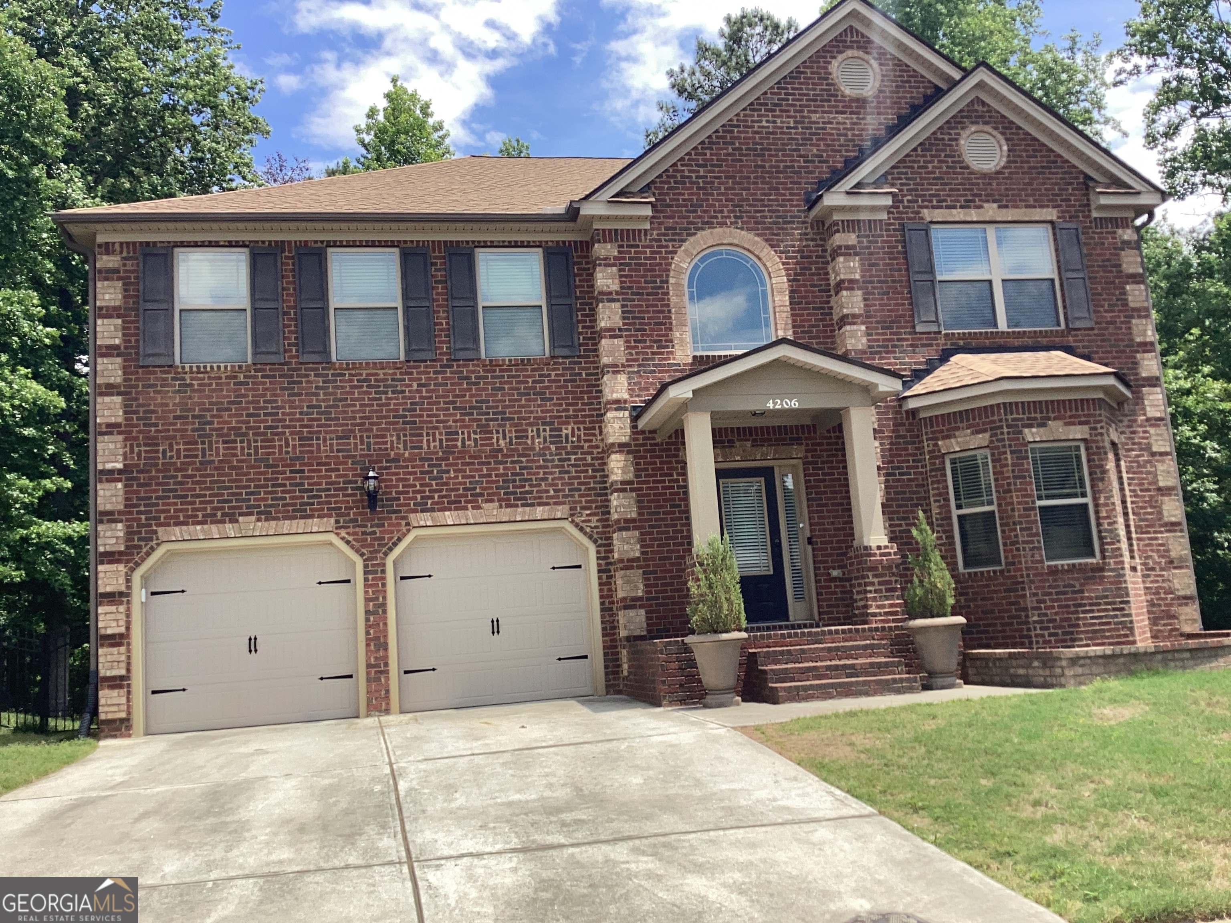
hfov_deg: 58.4
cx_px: 616
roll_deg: +4.0
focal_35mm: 31
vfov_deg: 45.4
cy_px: 462
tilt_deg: +8.3
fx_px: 1102
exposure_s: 1/858
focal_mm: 3.3
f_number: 2.4
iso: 25
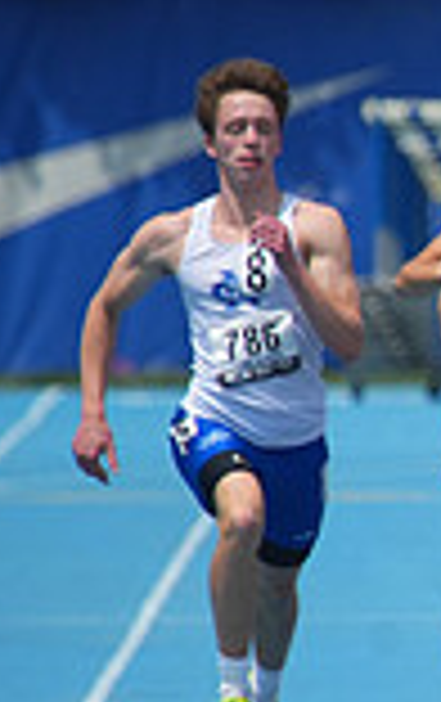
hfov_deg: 0.9
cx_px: 1197
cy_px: 497
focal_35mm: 1515
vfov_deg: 1.4
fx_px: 29026
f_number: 5.6
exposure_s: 1/2500
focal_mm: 400
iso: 400
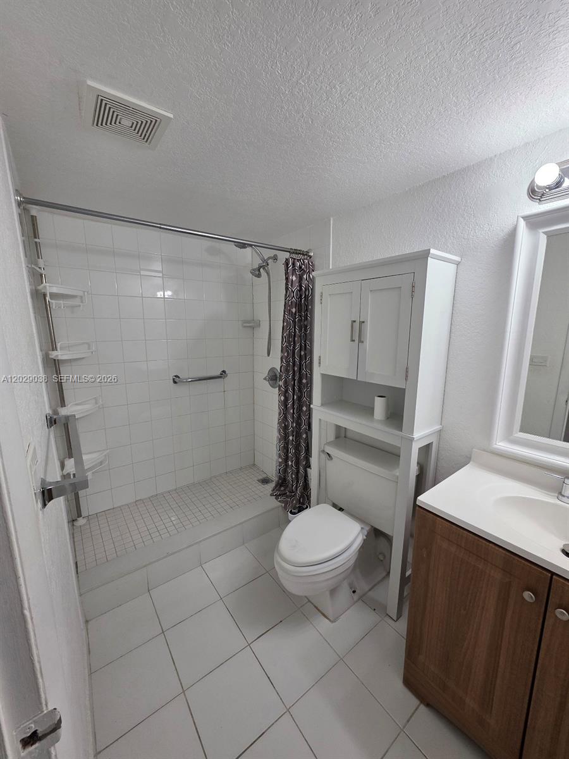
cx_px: 284
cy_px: 380
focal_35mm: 13
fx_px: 285
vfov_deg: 106.2
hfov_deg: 89.9
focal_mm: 2.2
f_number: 1.9
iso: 100
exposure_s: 1/120
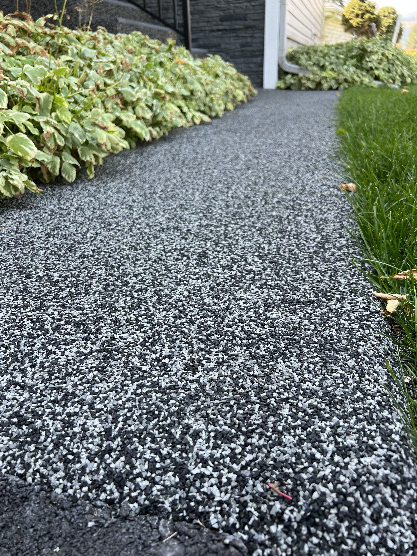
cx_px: 208
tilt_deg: -26.6
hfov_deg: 53.1
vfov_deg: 67.3
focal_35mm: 26
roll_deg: +2.5
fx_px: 418
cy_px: 278
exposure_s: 1/384
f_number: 1.5
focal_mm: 5.7
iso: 50
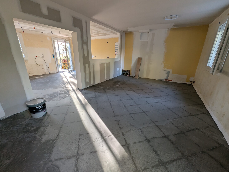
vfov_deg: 90.1
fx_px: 86
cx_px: 114
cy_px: 86
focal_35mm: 13
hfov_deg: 106.1
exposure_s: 1/62
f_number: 2.2
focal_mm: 1.95
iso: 45
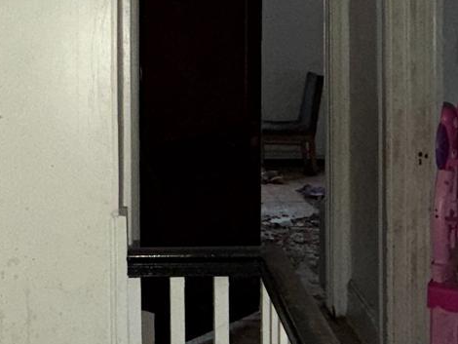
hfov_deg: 31.4
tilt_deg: -2.0
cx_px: 149
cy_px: 55
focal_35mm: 61
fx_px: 807
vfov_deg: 23.6
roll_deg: +0.4
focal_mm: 2.22
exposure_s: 1/37
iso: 160
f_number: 2.2
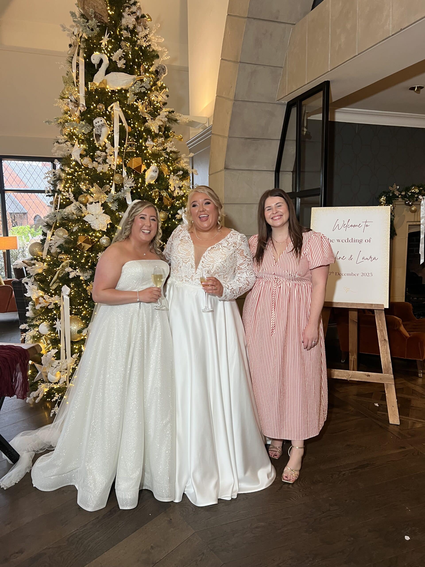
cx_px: 212
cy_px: 284
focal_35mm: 26
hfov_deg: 53.1
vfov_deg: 67.3
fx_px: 426
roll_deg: +1.9
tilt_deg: -7.3
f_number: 1.5
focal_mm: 5.7
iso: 125
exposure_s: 1/50
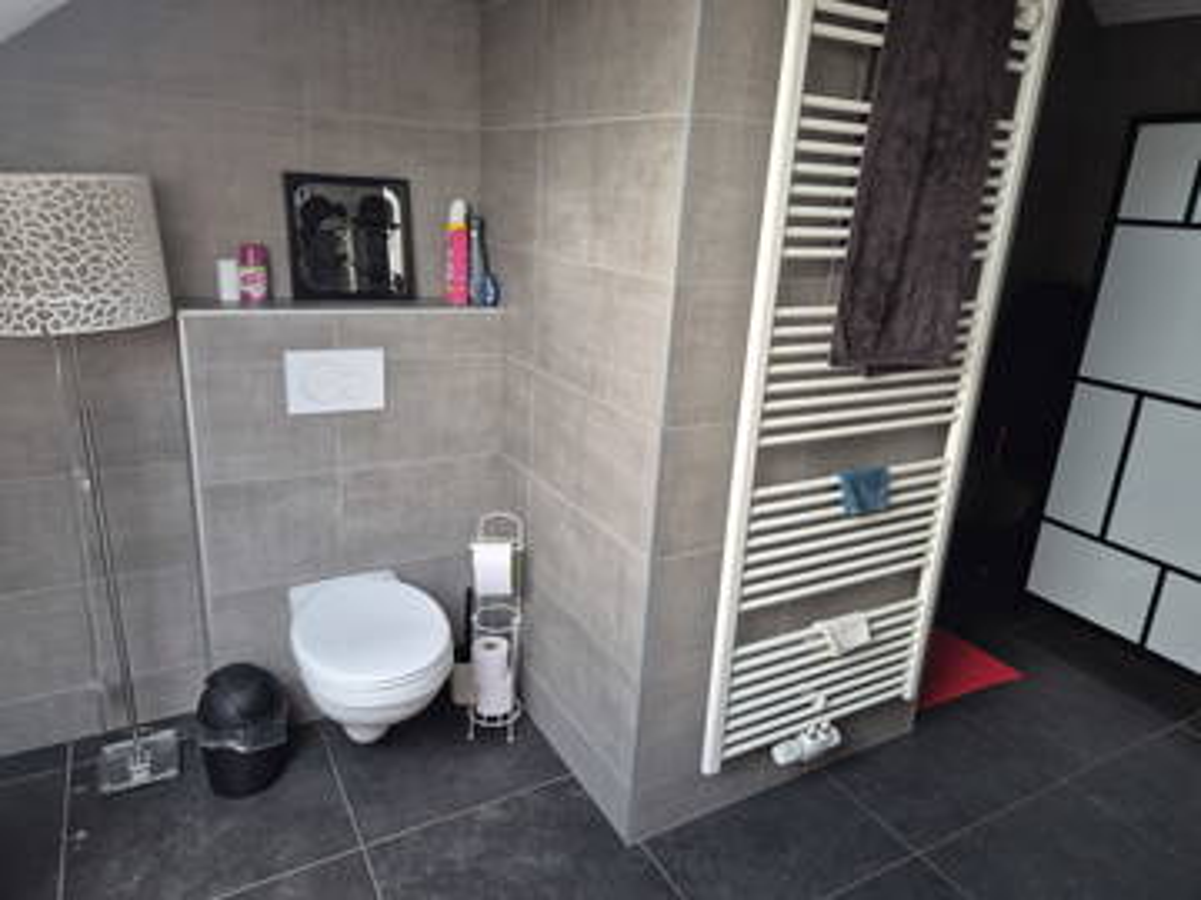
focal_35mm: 23
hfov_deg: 73.9
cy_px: 450
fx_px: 798
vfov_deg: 58.9
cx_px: 600
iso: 400
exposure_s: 1/100
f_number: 1.8
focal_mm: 5.4
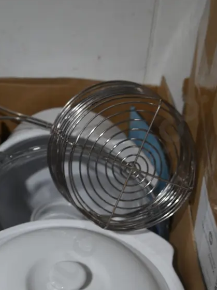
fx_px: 460
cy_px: 263
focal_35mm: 55
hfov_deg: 26.4
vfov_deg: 33.1
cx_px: 71
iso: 200
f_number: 3.6
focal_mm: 15
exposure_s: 1/80
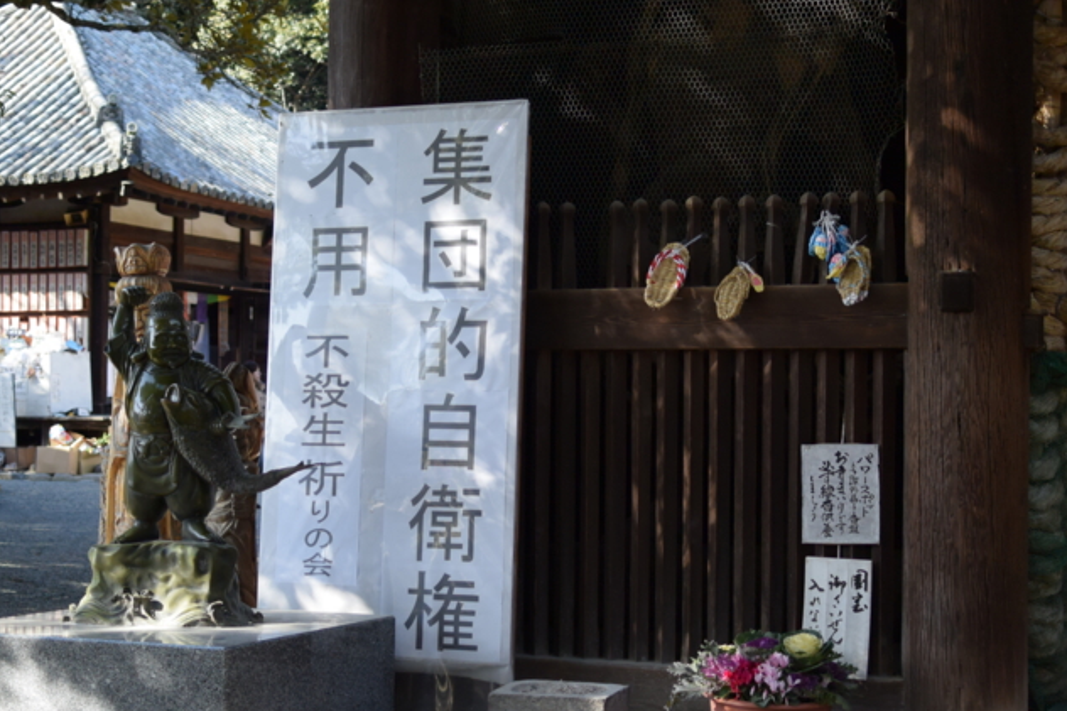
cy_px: 406
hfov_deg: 32.4
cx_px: 566
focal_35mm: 62
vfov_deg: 21.9
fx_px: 1837
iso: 200
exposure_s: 1/800
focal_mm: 18.5
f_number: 2
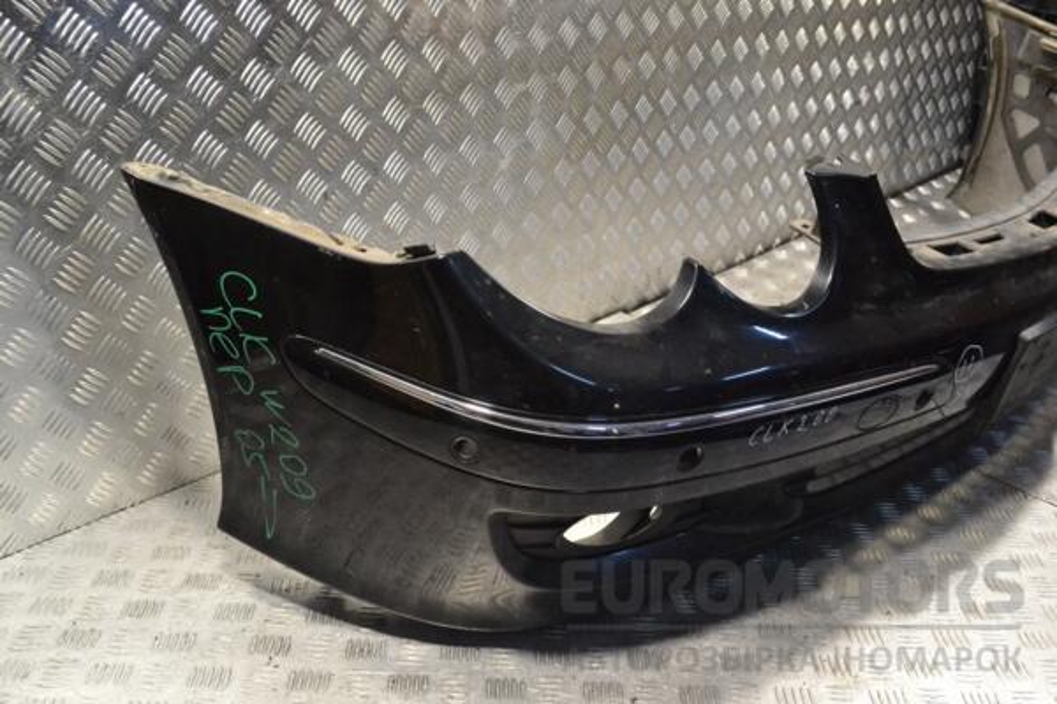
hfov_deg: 53.1
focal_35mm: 36
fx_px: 1057
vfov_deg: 36.9
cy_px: 352
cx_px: 528
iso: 3200
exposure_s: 1/200
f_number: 7.1
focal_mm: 24
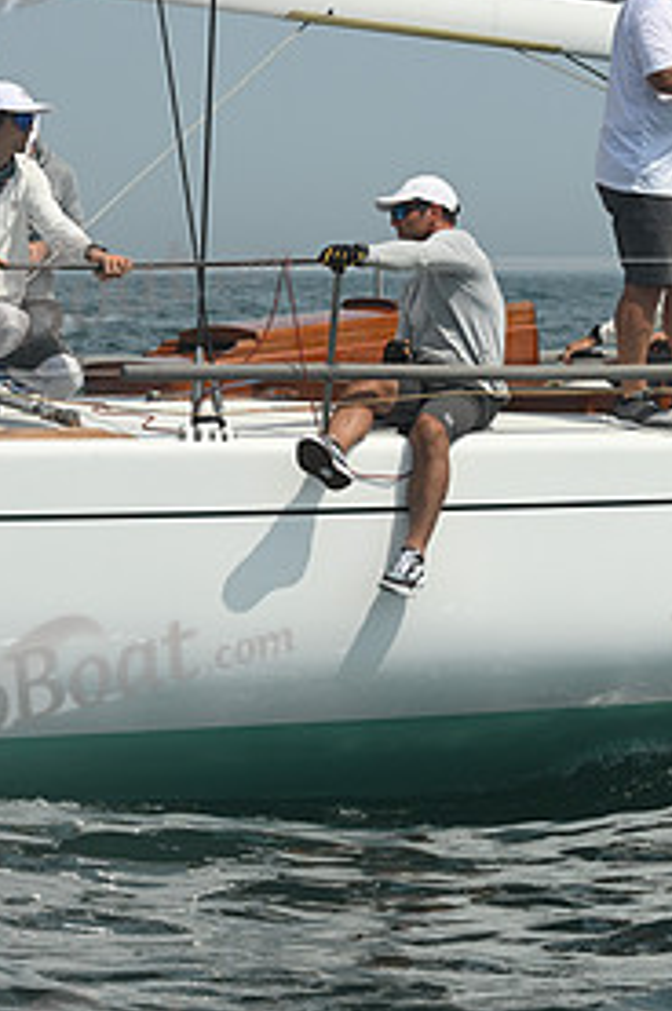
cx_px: 486
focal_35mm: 193
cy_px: 451
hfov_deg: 7.1
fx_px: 5417
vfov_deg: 10.7
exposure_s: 1/1250
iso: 320
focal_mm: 92
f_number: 10
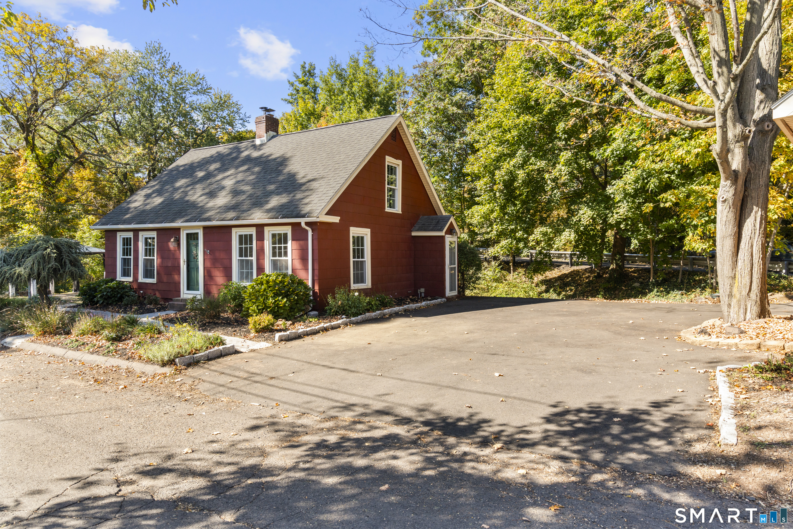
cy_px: 264
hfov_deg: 81.2
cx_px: 396
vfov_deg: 59.5
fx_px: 463
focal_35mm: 21
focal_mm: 21
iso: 200
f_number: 9
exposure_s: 1/20
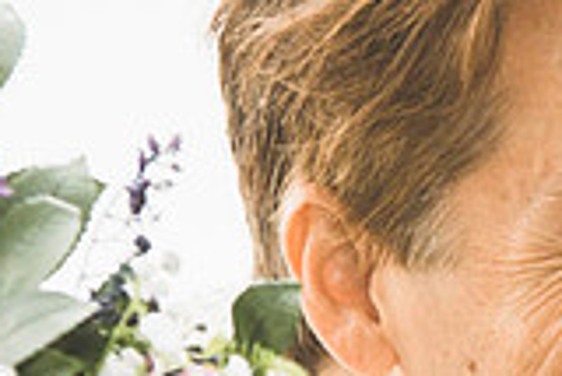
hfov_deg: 3.1
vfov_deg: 2.1
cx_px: 748
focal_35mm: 670
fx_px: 10469
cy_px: 315
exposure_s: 1/200
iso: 160
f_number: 5
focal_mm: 185
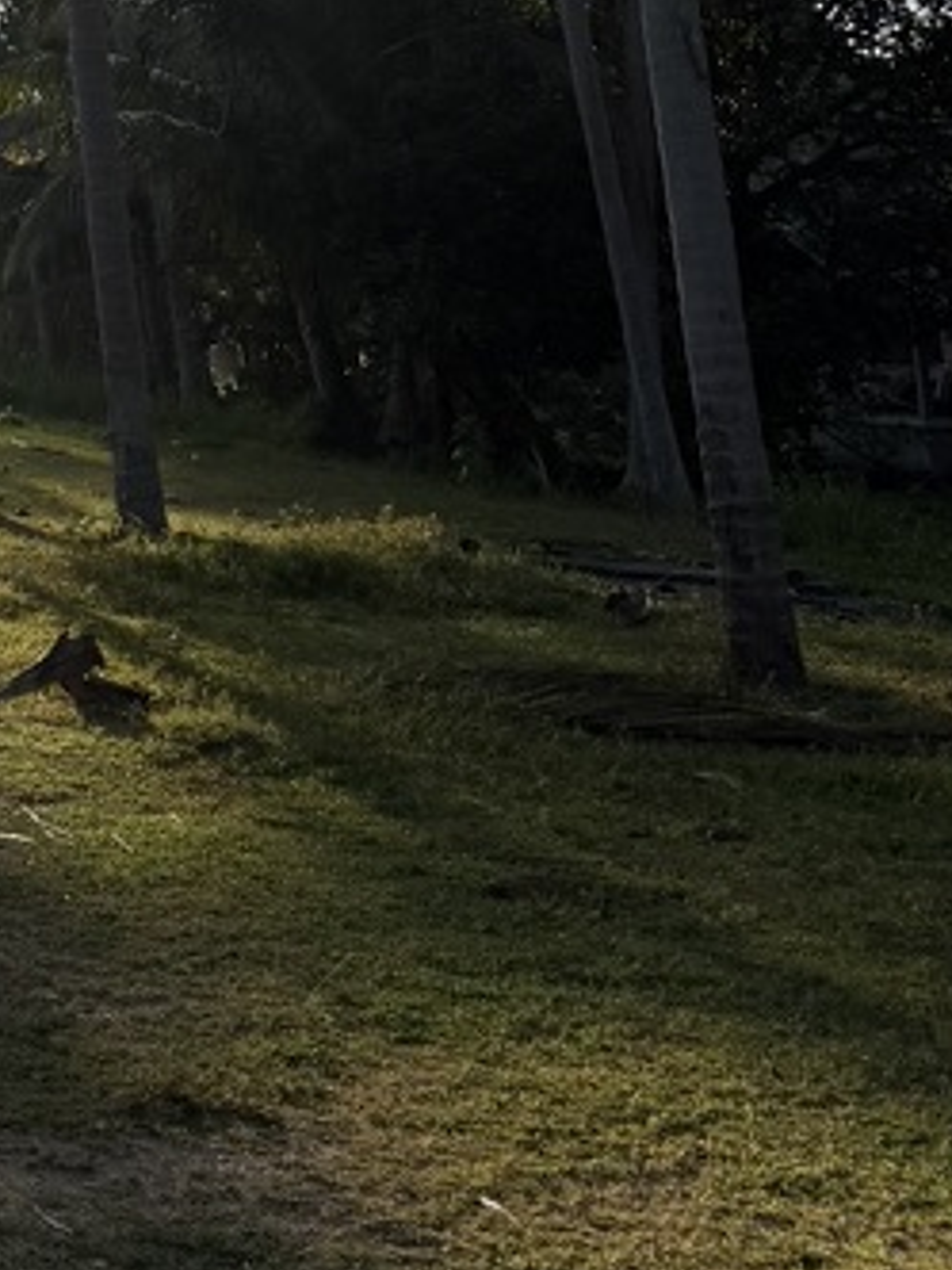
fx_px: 2714
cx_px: -505
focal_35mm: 74
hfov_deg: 17.7
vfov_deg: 23.0
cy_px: -444
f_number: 1.78
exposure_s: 1/6173
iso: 80
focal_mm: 6.76
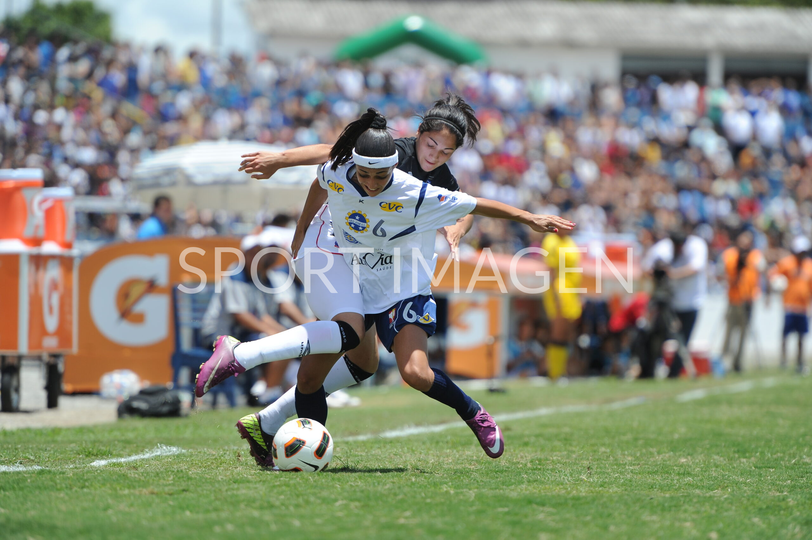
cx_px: 406
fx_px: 6311
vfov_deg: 4.9
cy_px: 270
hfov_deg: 7.4
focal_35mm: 280
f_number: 4
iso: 320
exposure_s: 1/2000
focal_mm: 280
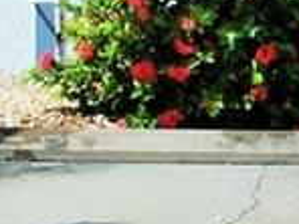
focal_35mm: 220
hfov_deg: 8.7
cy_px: -48
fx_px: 1900
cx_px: 513
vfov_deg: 6.7
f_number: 8
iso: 100
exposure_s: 1/250
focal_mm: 22
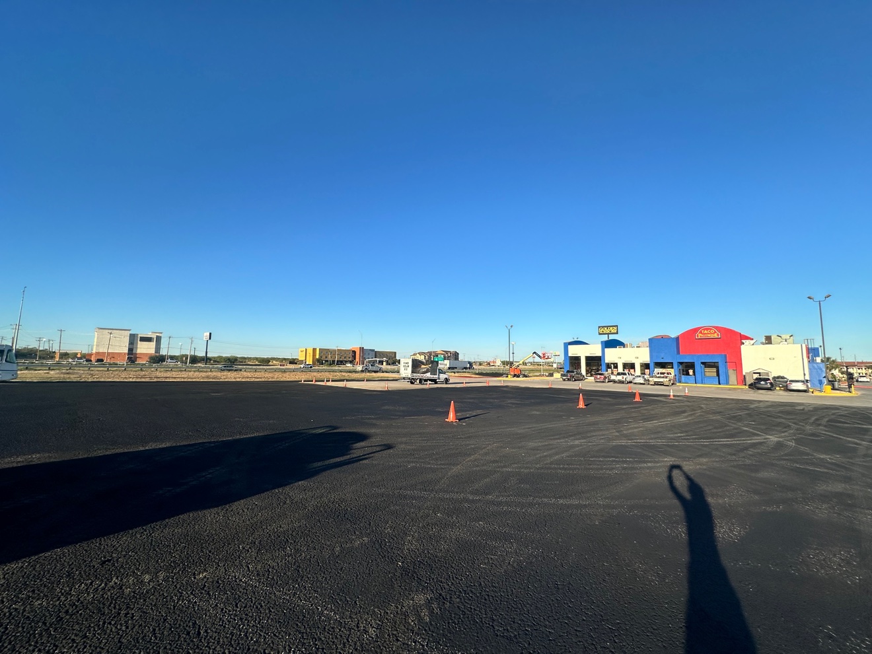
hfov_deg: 102.1
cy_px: 327
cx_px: 436
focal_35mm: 14
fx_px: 353
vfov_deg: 85.7
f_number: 2.2
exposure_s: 1/2092
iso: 50
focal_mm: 2.22
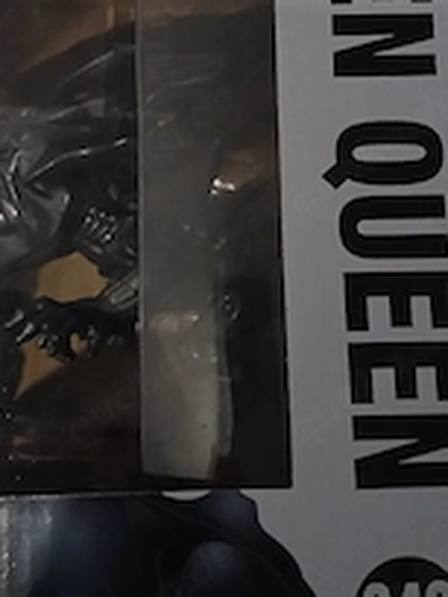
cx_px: 214
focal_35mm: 51
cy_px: 181
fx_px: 880
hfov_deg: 28.6
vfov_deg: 36.9
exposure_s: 1/16.7
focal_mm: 3.98
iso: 800
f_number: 1.8
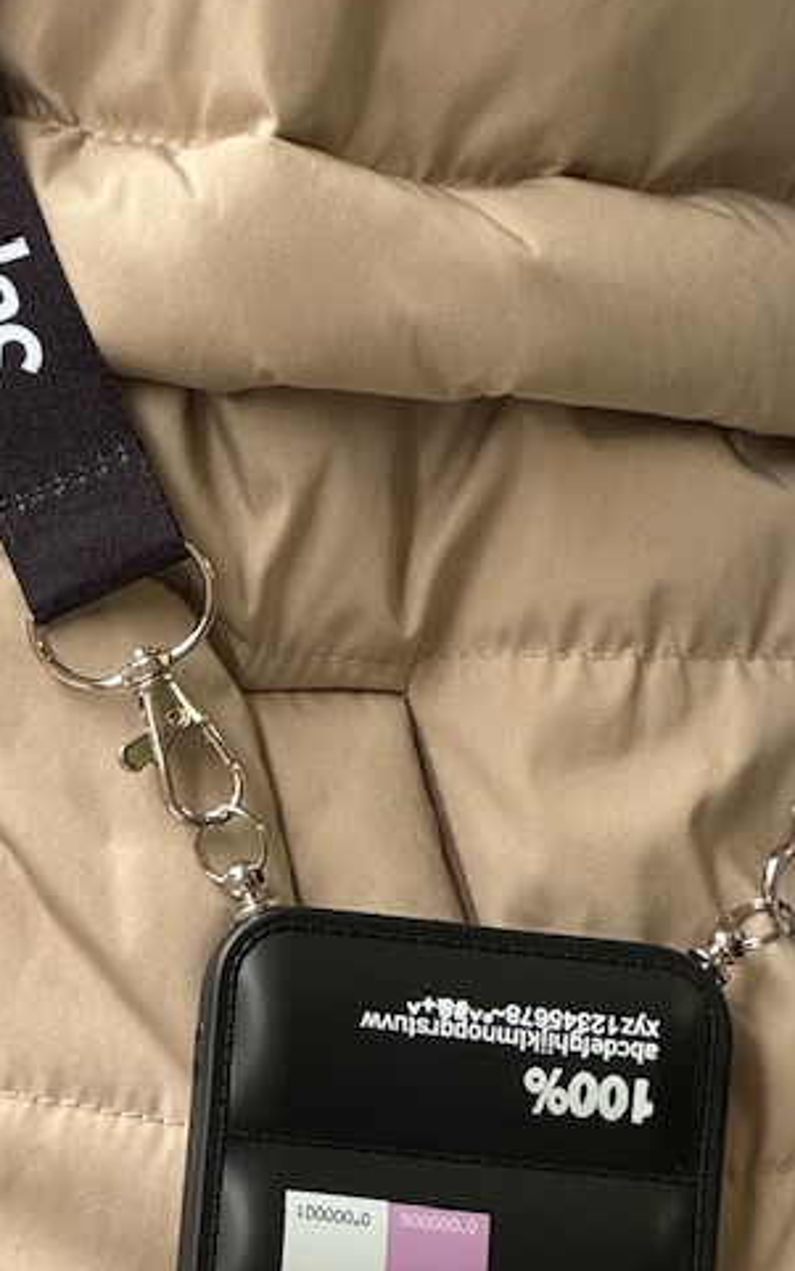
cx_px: 375
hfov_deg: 6.1
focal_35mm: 217
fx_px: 7516
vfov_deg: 9.6
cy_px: 1192
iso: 200
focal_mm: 9
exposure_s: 1/99
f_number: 2.8
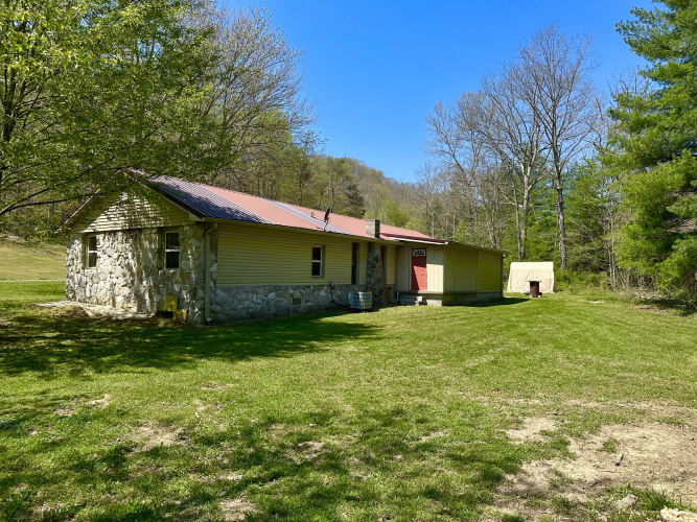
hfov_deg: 71.6
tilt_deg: +2.2
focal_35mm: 24
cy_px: 261
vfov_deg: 56.8
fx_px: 483
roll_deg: -0.7
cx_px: 348
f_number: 1.78
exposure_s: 1/2882
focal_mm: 6.86
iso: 80
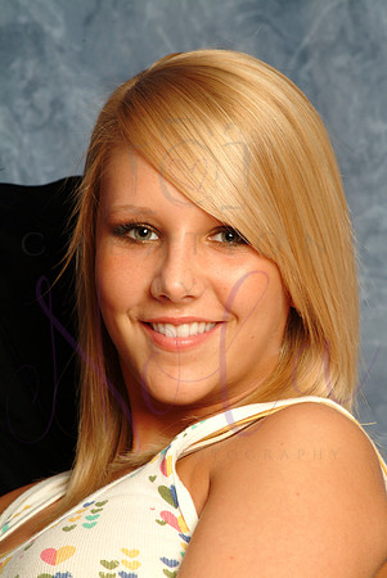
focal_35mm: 252
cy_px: 289
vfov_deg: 8.2
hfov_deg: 5.5
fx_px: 4054
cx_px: 194
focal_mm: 168
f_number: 9.5
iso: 400
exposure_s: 1/125
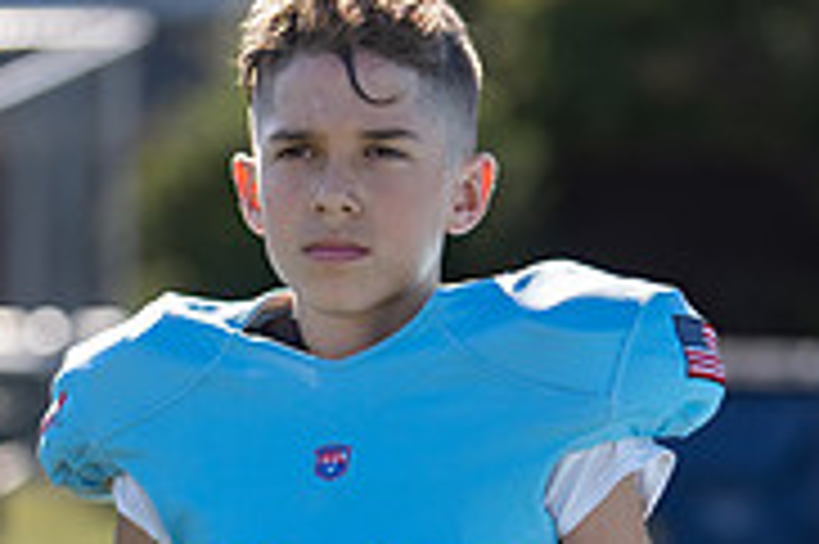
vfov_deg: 7.5
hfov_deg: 11.2
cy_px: 544
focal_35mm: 183
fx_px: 4159
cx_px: 375
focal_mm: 50
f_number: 1.2
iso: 100
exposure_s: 1/4000
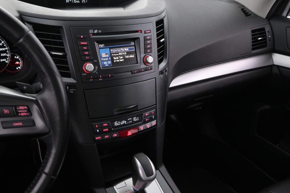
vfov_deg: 43.6
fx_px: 242
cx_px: 116
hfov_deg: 61.4
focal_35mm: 30
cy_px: 104
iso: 2500
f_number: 4
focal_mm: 16
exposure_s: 1/60
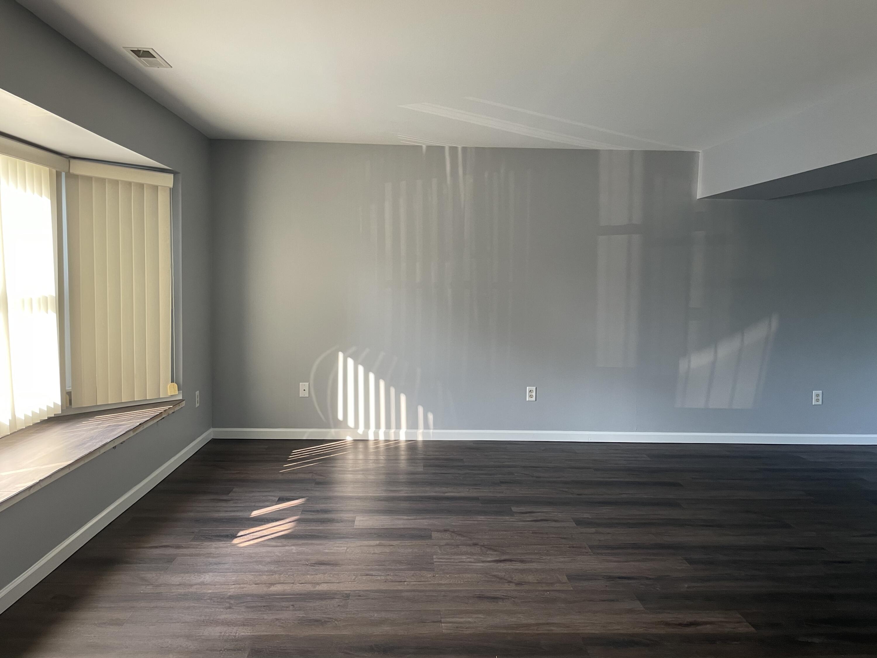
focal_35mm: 26
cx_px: 438
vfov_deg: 53.1
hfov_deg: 67.3
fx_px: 659
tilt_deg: -3.8
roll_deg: -0.7
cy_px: 329
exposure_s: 1/96
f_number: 1.6
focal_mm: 4.2
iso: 125
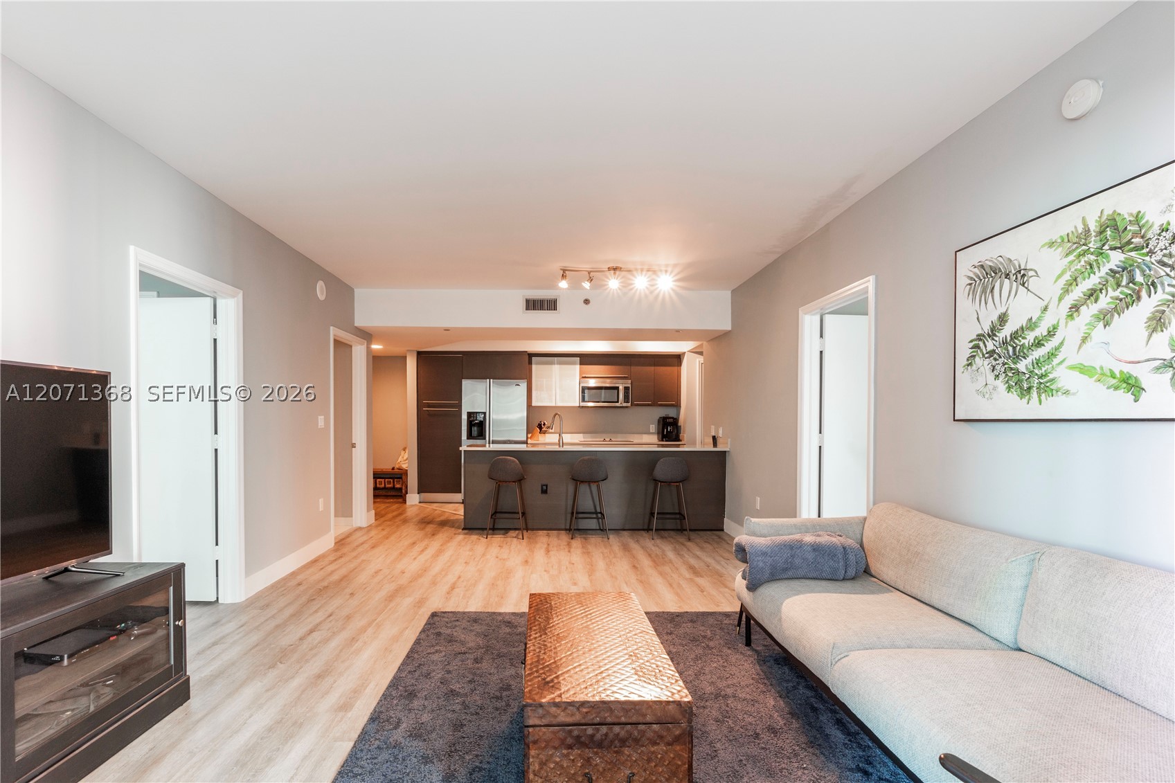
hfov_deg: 95.0
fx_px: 538
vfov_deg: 72.0
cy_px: 392
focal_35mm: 16
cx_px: 588
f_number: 6.3
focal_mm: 11
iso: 320
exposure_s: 1/5
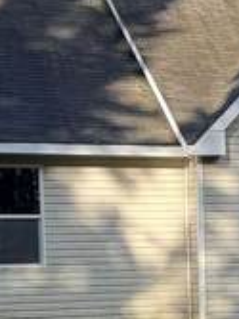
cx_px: 396
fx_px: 1272
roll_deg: +0.0
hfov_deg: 10.3
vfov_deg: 14.1
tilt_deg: -2.5
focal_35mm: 138
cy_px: 298
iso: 80
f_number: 1.78
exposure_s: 1/1437
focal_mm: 6.76
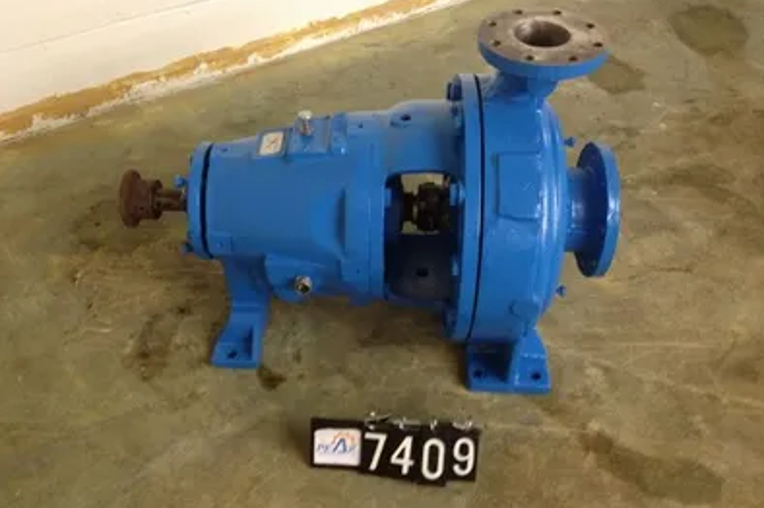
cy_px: 225
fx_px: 785
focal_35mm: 37
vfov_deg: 35.8
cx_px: 380
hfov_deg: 51.9
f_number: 2.4
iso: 250
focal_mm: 4.28
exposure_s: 1/20
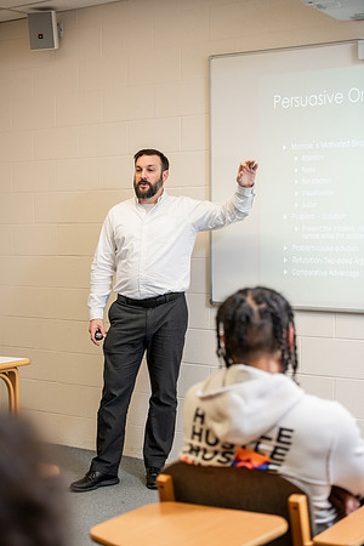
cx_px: 182
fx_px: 1062
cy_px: 273
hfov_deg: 19.5
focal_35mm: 70
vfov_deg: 28.8
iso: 800
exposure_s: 1/200
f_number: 3.5
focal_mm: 70
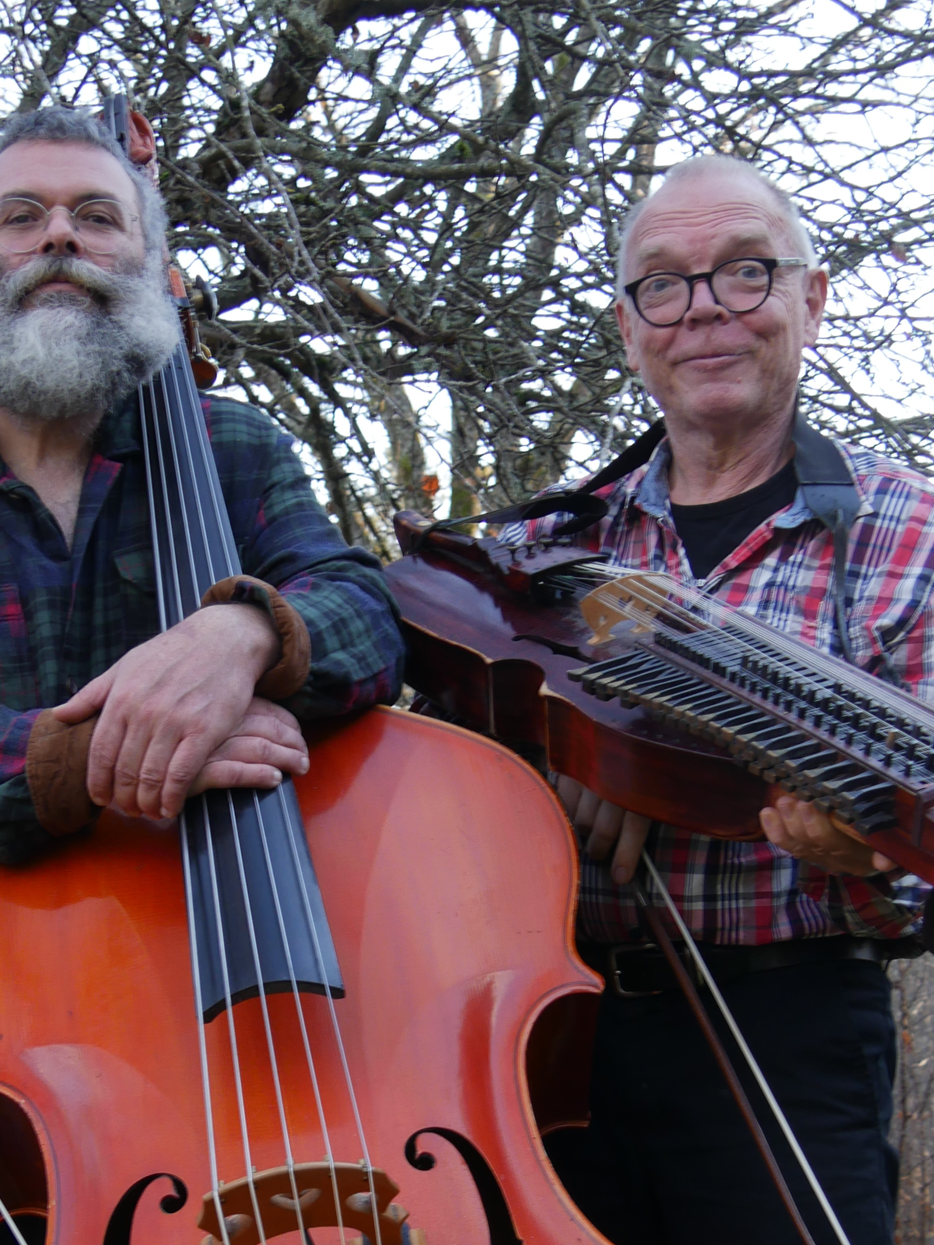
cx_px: 366
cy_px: 984
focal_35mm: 68
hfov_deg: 21.6
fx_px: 2445
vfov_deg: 28.0
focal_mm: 17
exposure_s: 1/125
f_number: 3.7
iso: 200
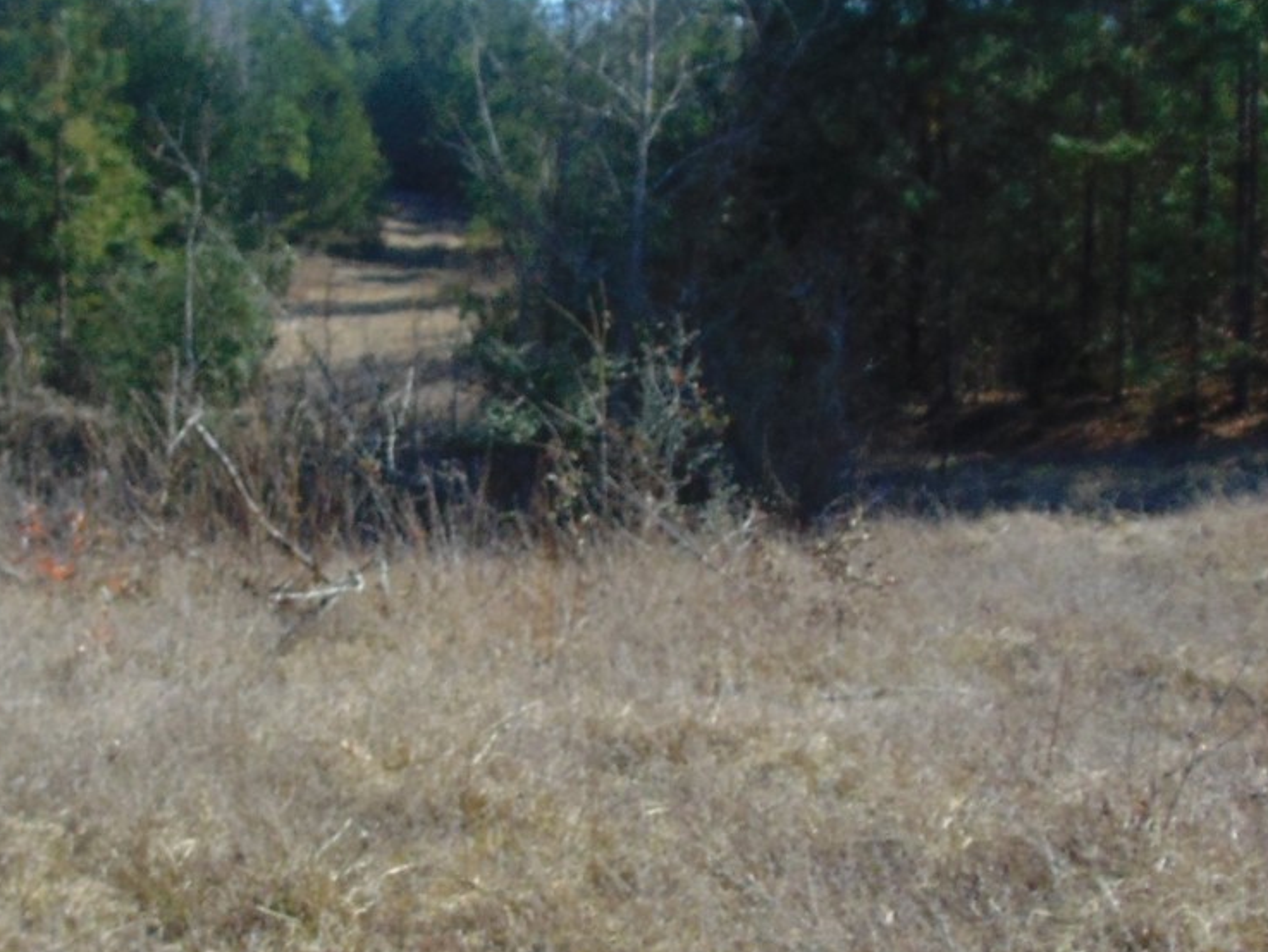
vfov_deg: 19.6
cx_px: 322
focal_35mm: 75
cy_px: 613
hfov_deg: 25.7
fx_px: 2748
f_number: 7.9
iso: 80
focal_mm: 4.9
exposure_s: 1/160
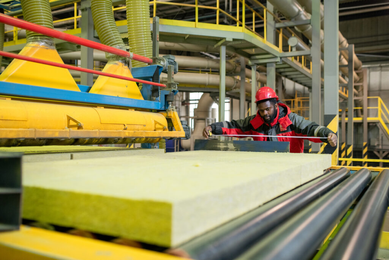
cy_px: 130
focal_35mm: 35
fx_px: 378
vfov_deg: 37.9
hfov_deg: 54.4
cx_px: 194
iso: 800
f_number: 2.5
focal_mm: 35
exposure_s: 1/125
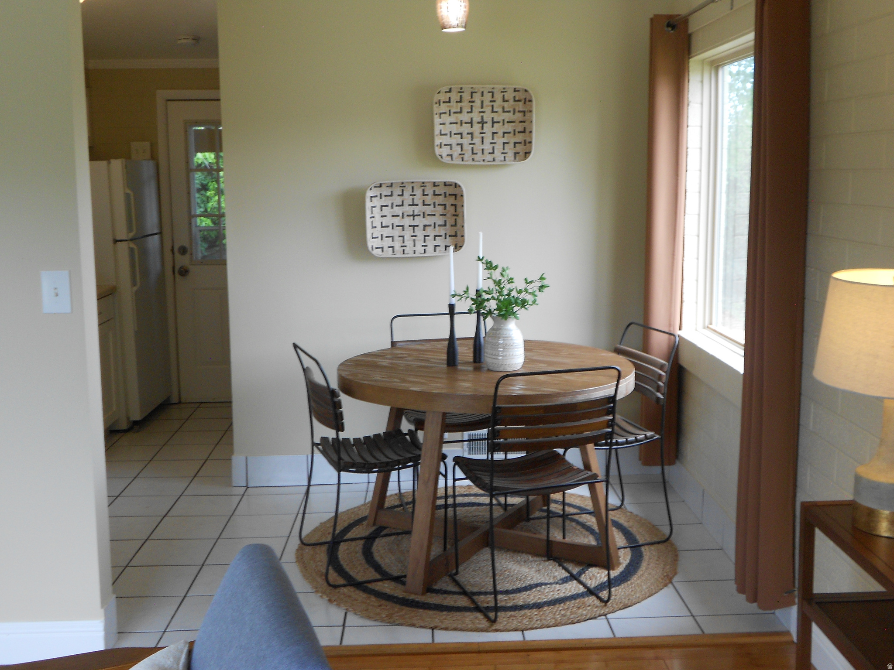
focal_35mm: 37
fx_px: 956
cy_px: 335
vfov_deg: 38.7
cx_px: 447
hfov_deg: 50.1
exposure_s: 1/30
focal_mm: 6.7
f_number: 3.9
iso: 125
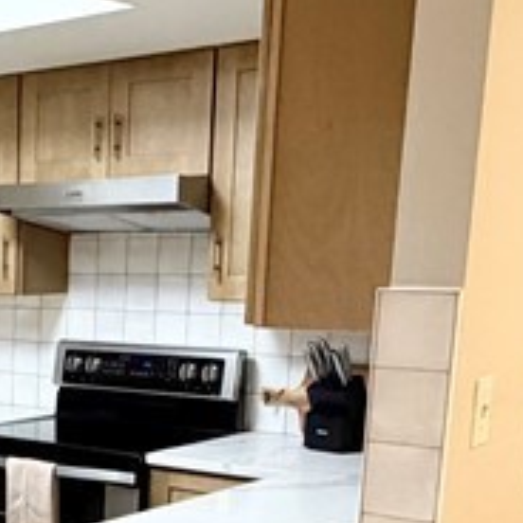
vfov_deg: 24.0
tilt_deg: -13.6
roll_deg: +0.4
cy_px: 514
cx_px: -77
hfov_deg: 23.2
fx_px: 1179
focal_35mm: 69
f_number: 2.2
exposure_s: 1/60
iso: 400
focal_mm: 2.22
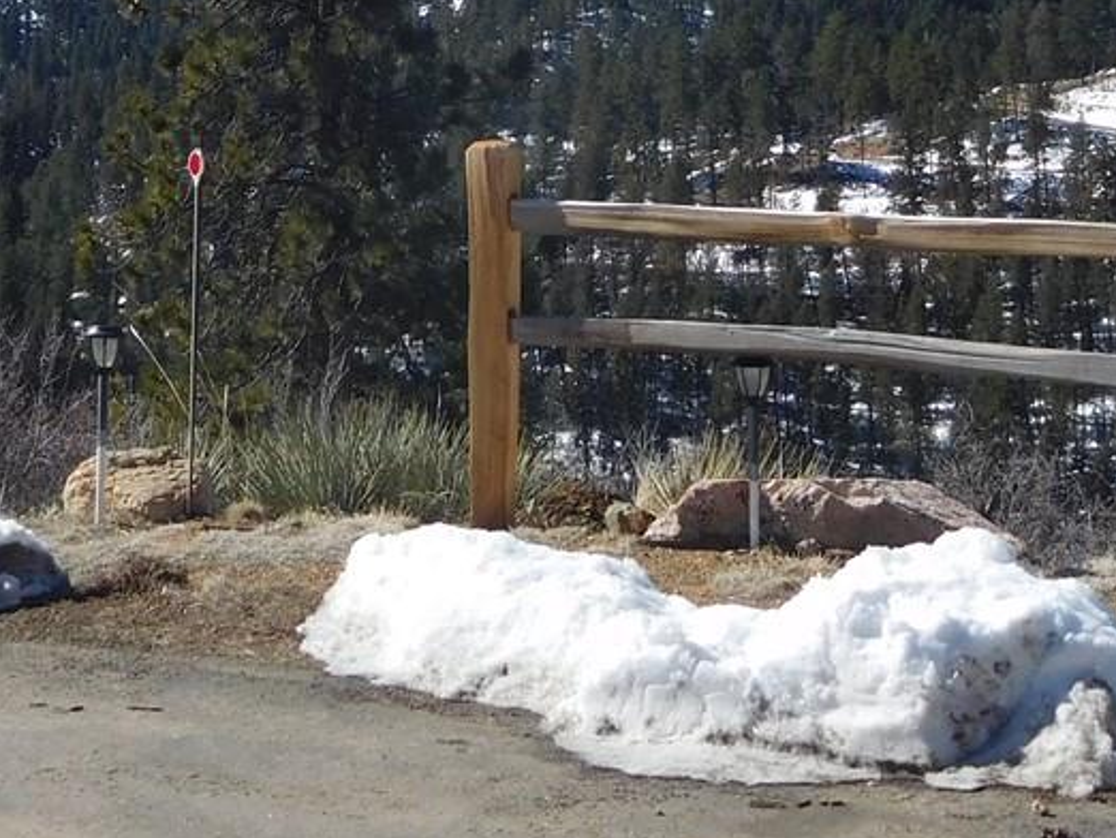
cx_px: 272
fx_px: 3161
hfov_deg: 19.9
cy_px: -297
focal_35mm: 98
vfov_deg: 14.4
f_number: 7.2
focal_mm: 5.7
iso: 125
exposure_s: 1/400
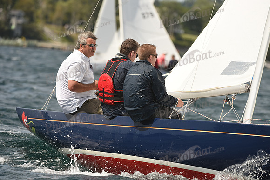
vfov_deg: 4.2
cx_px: 135
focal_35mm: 330
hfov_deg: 6.2
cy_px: 90
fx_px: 2475
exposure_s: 1/1000
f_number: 5.6
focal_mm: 330
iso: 250
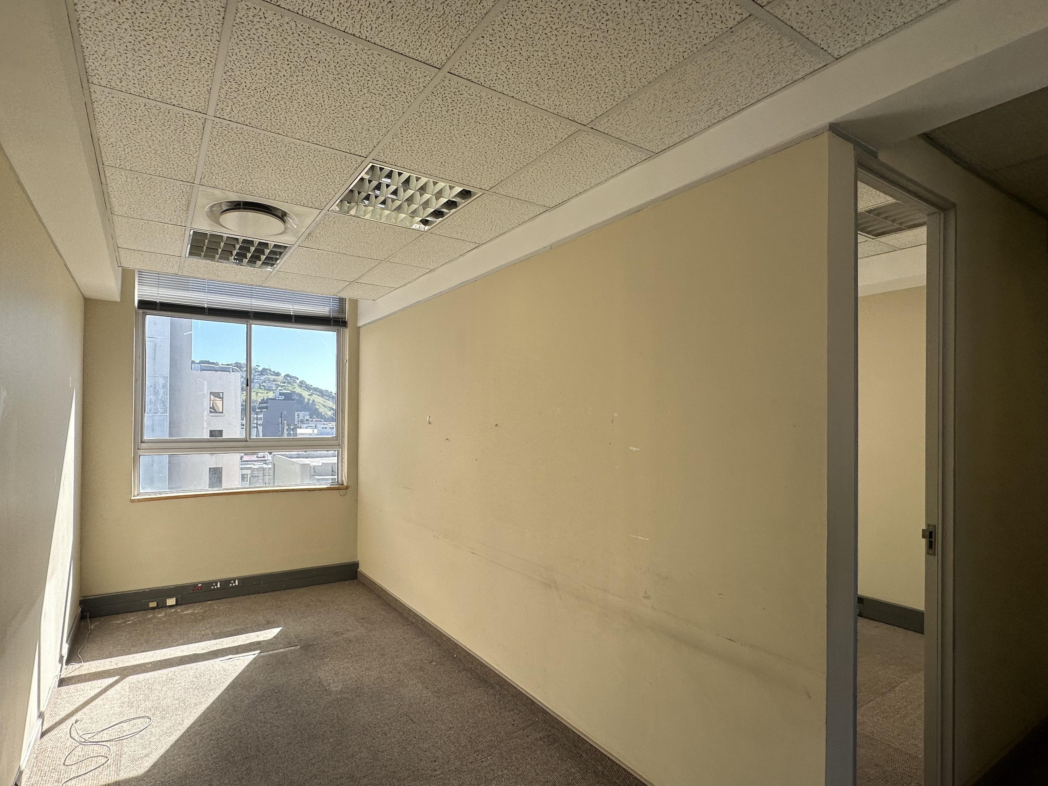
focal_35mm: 17
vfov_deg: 74.7
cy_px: 415
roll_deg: -0.6
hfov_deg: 90.0
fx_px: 515
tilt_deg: -2.2
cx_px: 427
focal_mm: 2.22
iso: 40
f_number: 2.2
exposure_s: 1/419
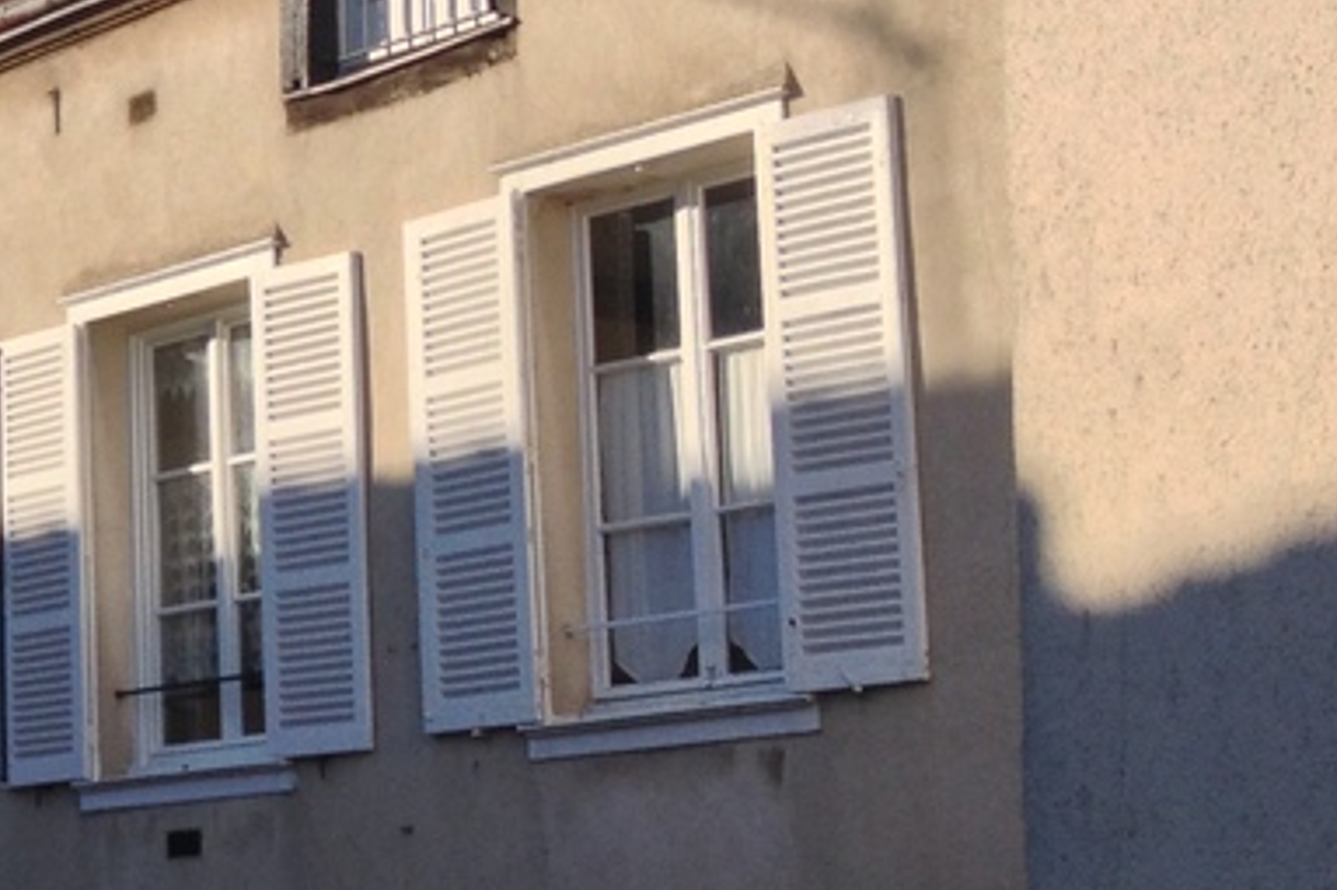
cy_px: 478
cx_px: -618
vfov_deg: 12.0
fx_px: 4232
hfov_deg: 16.5
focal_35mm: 114
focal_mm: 4.28
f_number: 2.4
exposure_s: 1/1284
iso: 50
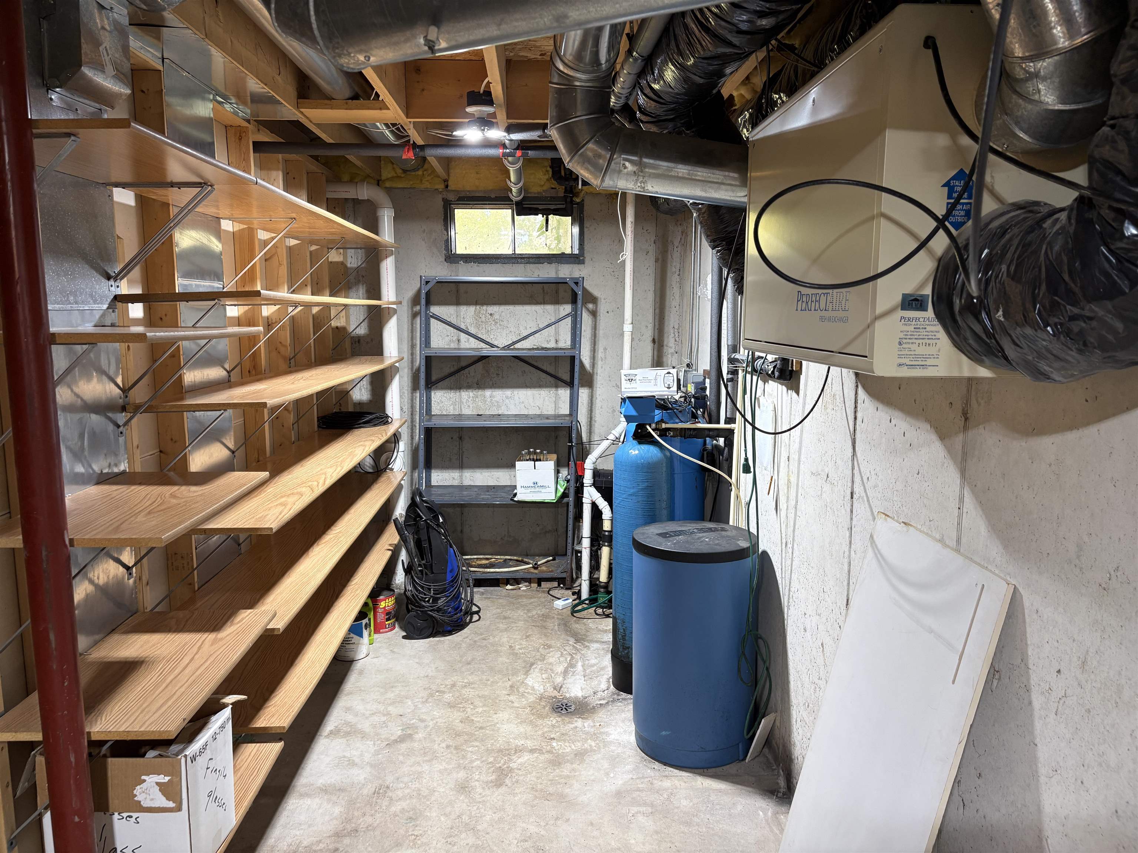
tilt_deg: -8.2
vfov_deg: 53.1
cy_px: 426
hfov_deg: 67.3
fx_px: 855
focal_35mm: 26
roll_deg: +0.1
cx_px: 569
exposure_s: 1/60
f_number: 1.6
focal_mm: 5.96
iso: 100
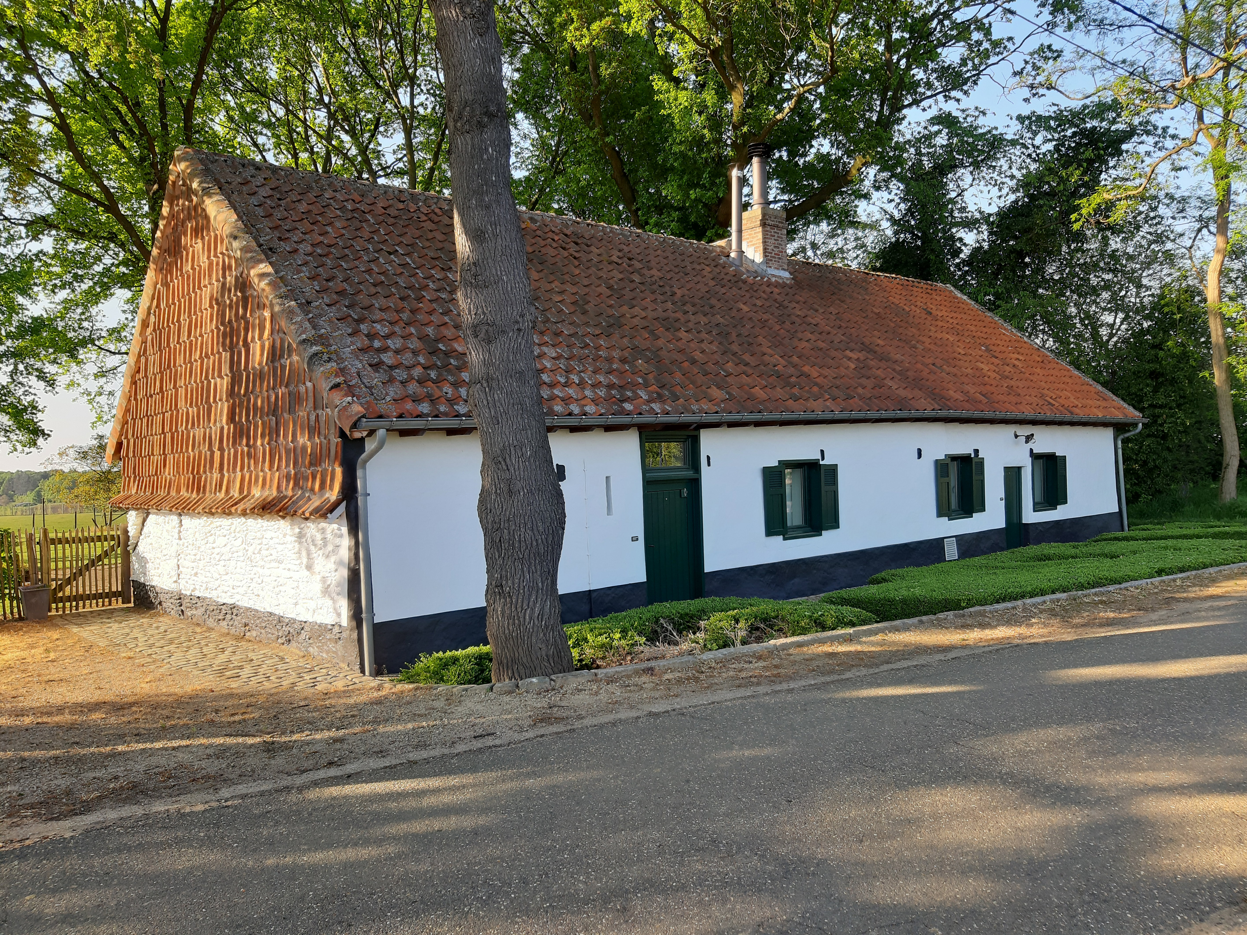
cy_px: 468
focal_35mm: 27
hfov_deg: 65.3
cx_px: 624
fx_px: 973
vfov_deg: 51.4
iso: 40
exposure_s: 1/244
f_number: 1.7
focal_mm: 3.93
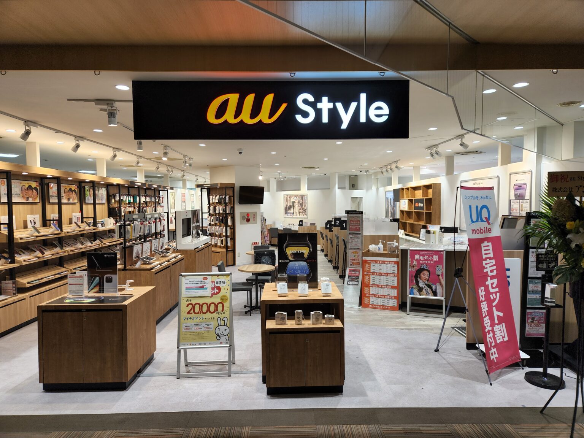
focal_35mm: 23
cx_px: 292
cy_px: 219
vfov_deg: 58.9
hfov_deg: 73.9
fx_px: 388
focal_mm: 5.4
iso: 50
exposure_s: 1/100
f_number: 1.8
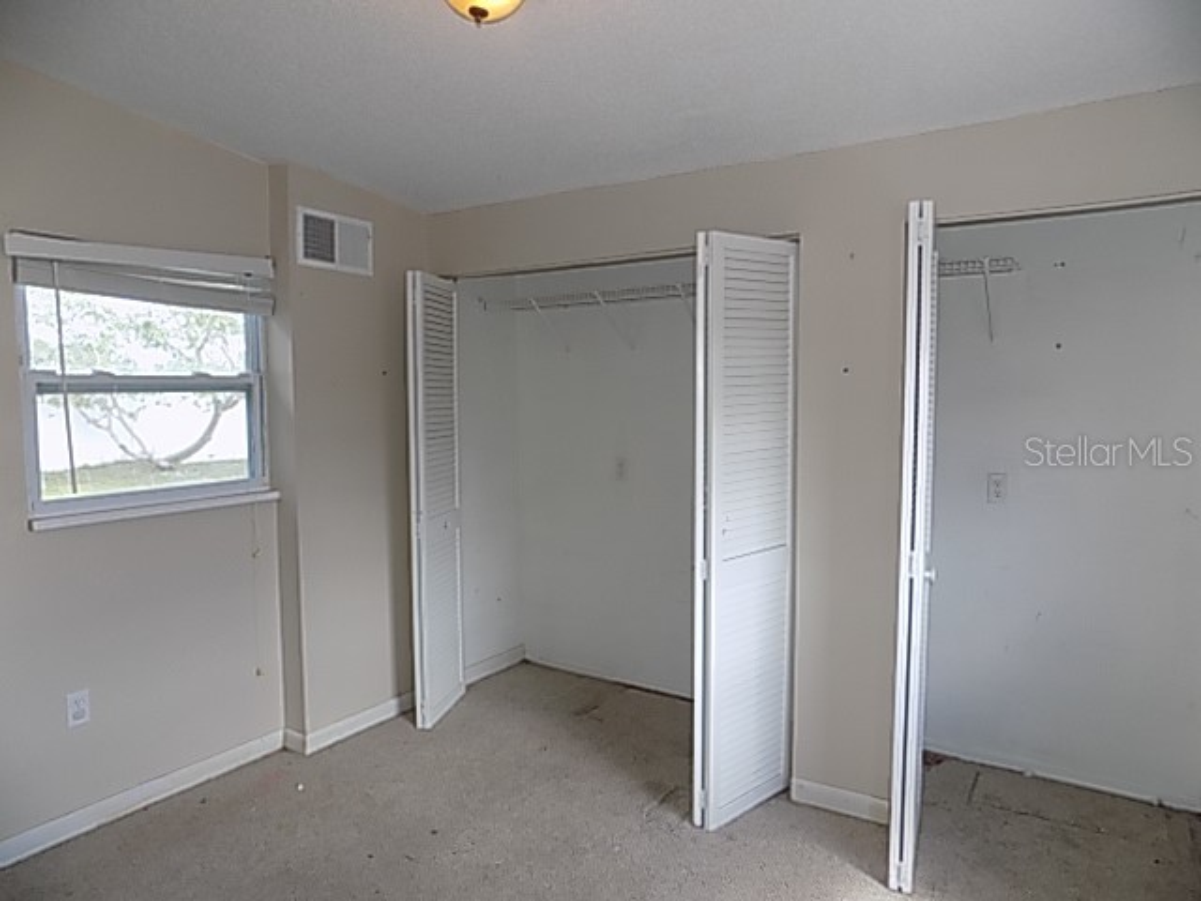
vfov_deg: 58.9
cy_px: 450
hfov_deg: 73.9
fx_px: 798
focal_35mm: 23
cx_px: 600
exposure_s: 1/50
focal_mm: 4
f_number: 3.1
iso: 80
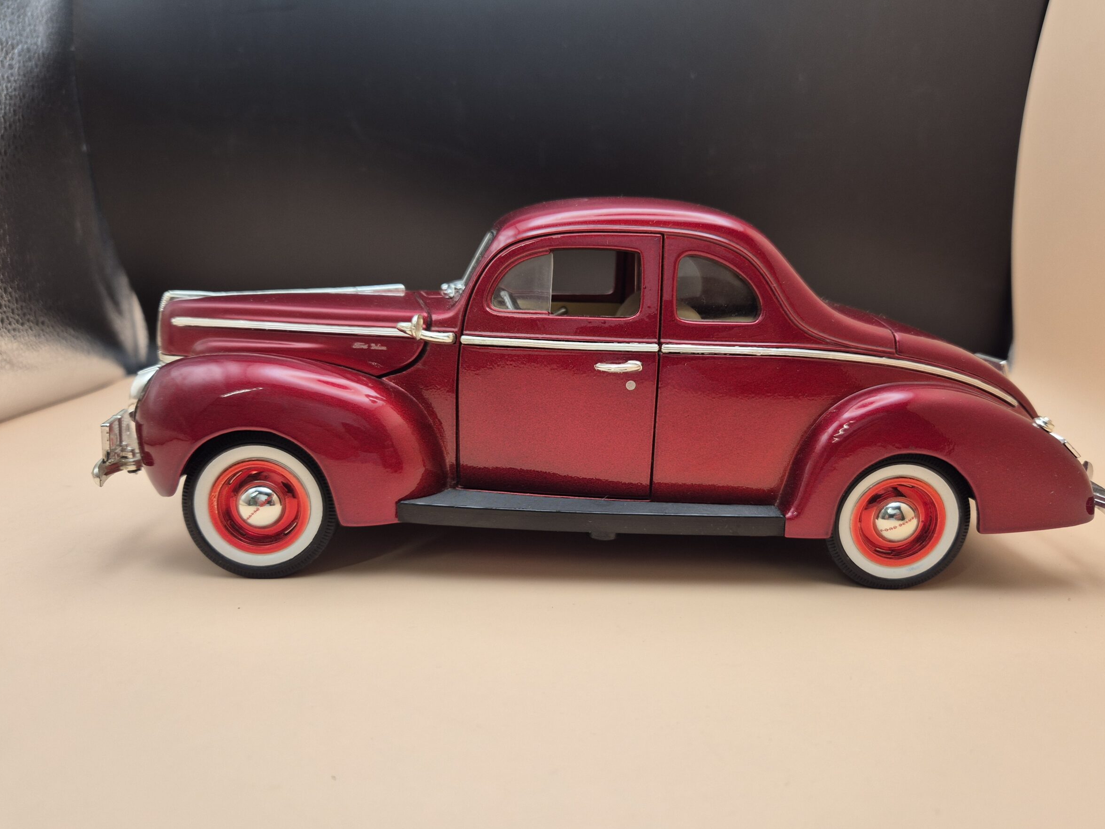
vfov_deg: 54.9
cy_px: 398
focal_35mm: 25
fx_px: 798
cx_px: 579
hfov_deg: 69.4
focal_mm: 5.4
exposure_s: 1/82
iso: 40
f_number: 1.8
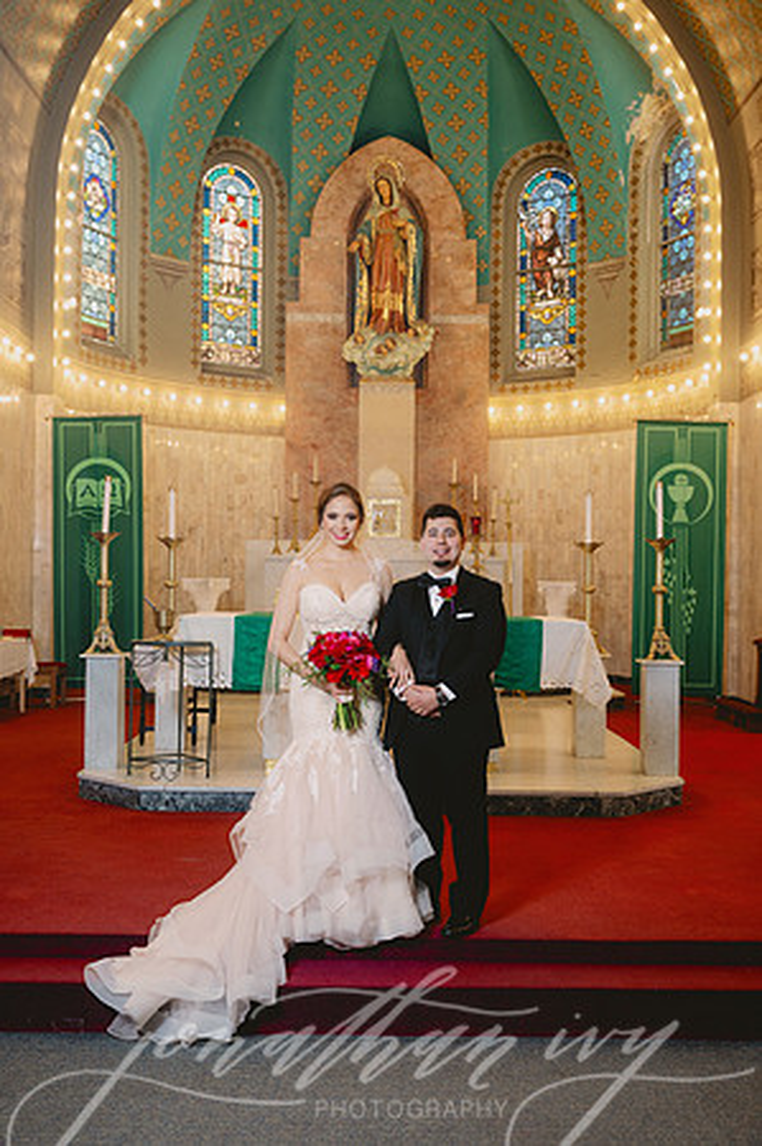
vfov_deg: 50.7
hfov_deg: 35.0
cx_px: 381
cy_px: 573
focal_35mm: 38
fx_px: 1209
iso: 1000
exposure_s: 1/125
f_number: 4
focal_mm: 38
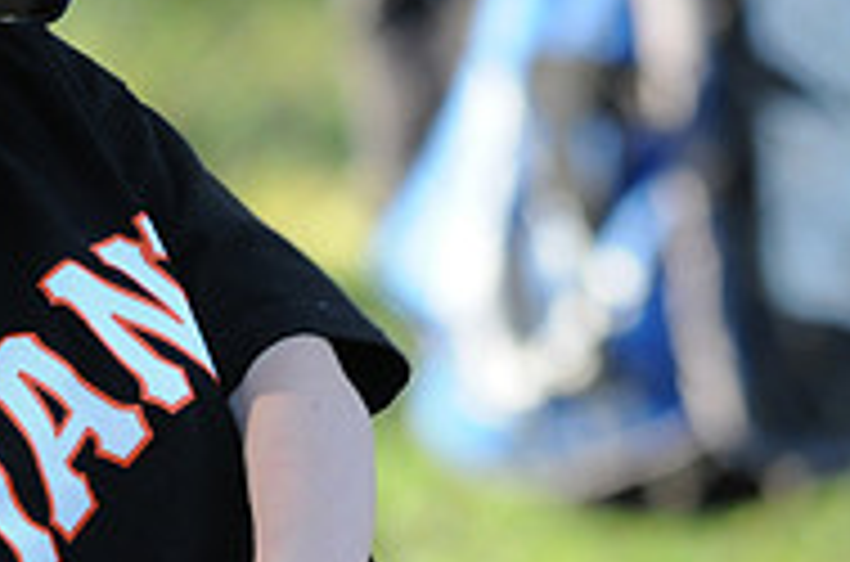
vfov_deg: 1.0
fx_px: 32572
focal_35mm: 1383
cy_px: 758
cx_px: 486
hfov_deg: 1.5
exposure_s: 1/800
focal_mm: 300
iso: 800
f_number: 4
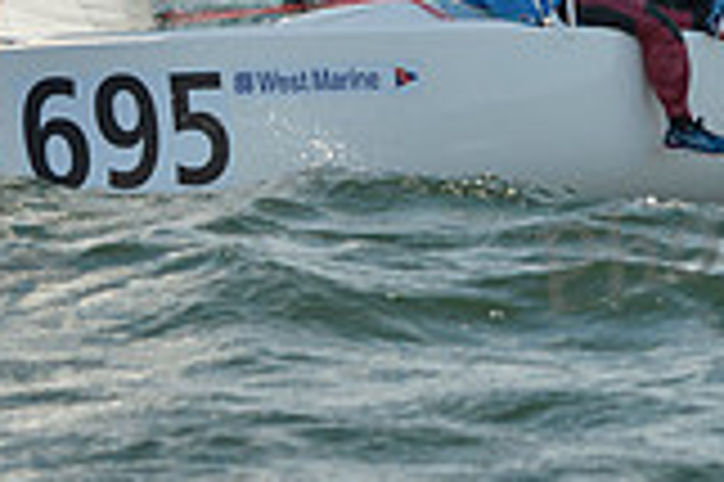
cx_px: 306
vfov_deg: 4.2
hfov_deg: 6.4
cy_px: 29
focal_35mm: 324
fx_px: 6509
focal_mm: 90
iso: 400
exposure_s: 1/1600
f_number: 8
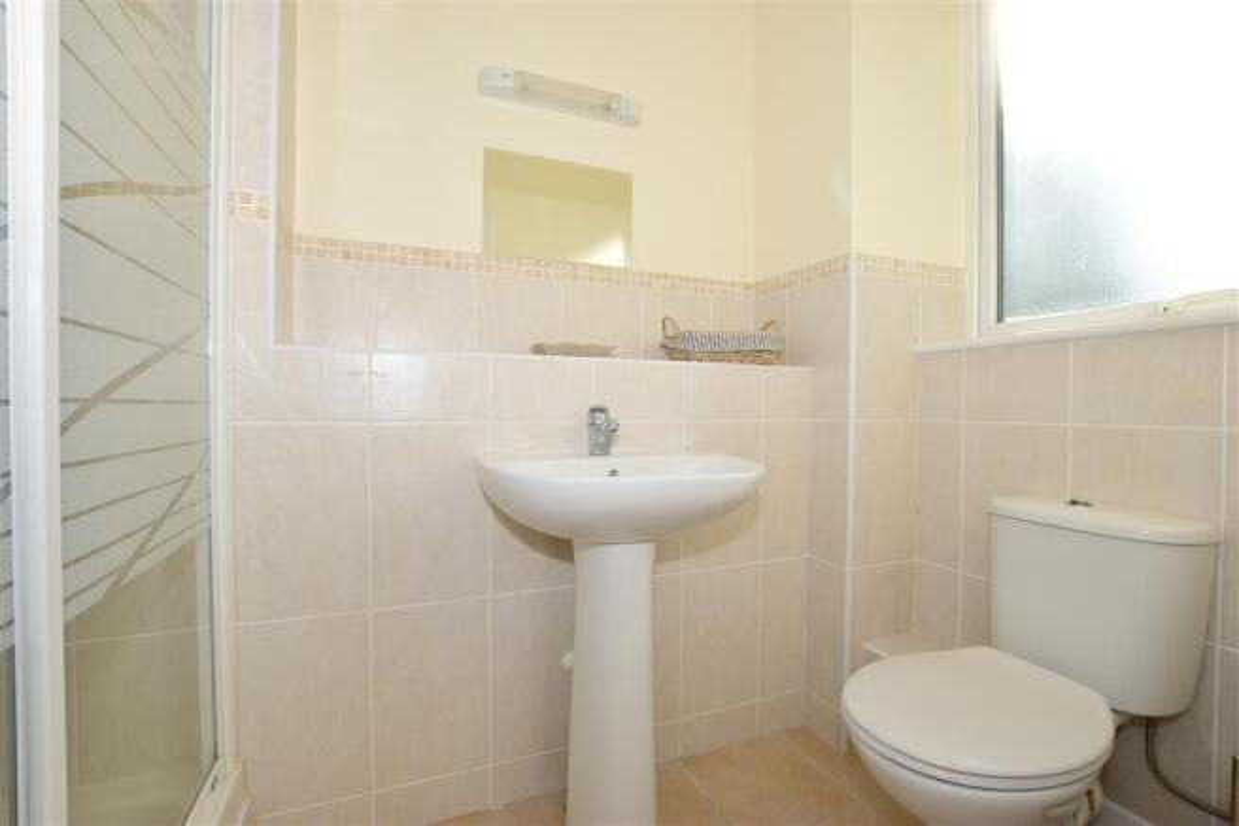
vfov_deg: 77.3
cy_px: 413
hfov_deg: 100.4
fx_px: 516
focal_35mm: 15
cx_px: 620
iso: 640
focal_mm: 10
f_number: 18
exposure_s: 1/200
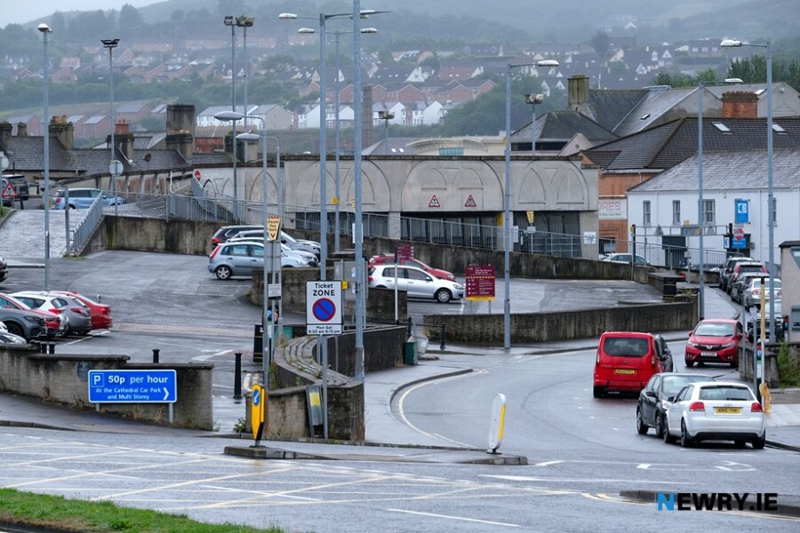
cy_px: 266
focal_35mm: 210
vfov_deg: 6.5
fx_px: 4666
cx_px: 400
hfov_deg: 9.8
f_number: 8
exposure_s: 1/300
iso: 400
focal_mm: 140
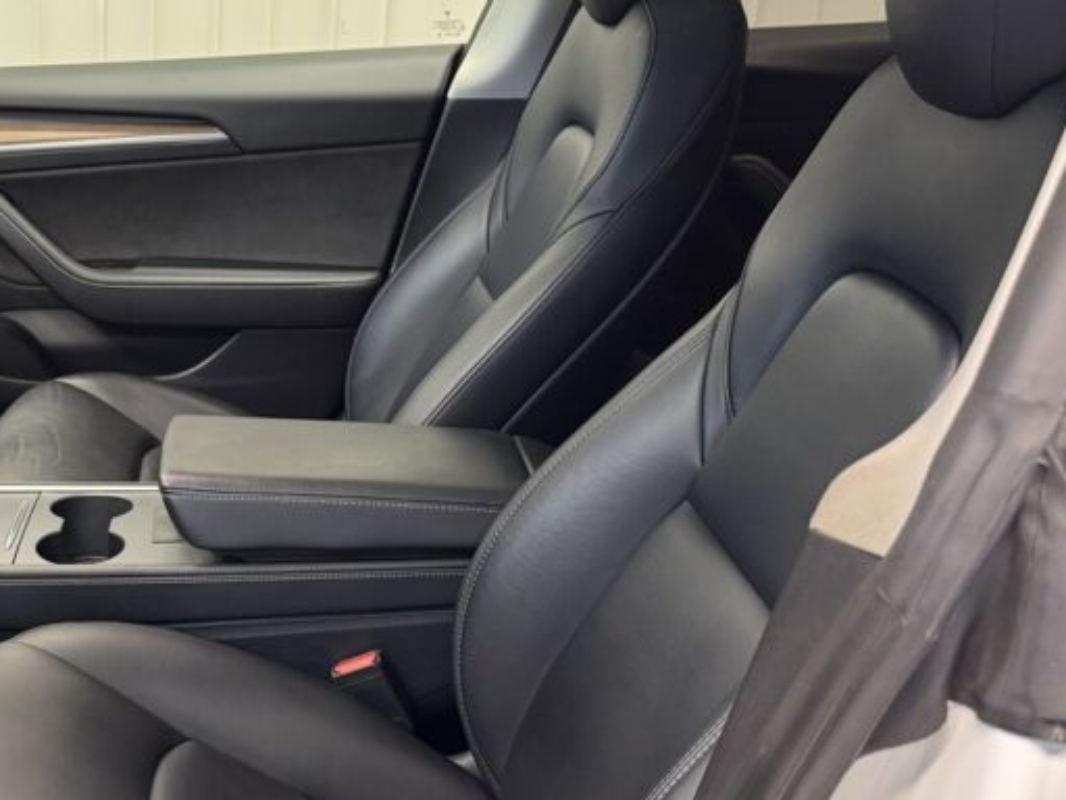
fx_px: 1478
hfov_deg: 36.9
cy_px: 517
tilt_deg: -22.0
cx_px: 92
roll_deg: +0.1
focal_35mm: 48
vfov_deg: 30.1
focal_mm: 6.76
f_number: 1.78
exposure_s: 1/50
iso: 400
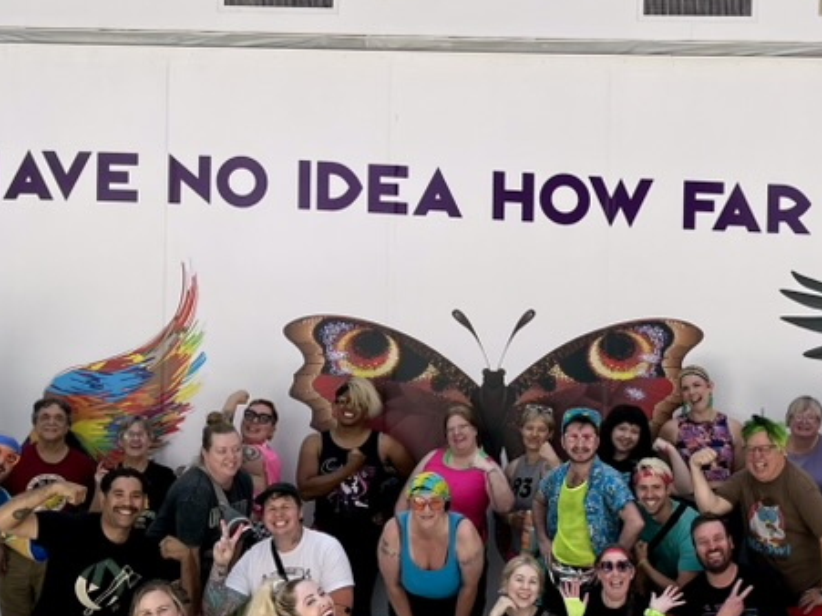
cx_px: 565
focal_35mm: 59
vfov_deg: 24.8
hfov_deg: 32.4
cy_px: 374
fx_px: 1401
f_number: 1.6
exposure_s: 1/723
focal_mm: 5.1
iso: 50
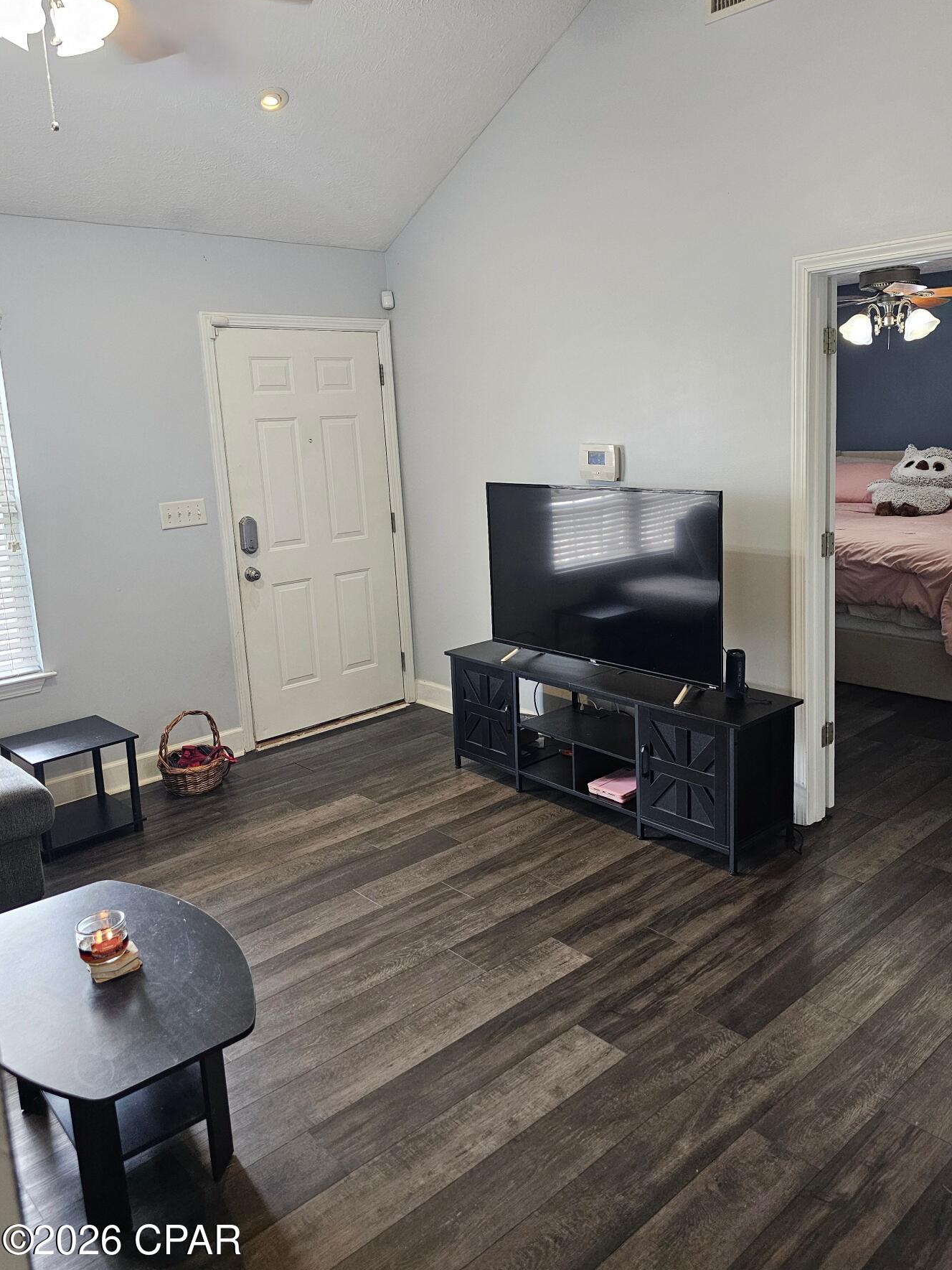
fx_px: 953
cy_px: 588
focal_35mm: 26
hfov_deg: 52.9
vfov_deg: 67.2
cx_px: 537
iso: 640
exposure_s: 1/120
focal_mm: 6.3
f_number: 1.7
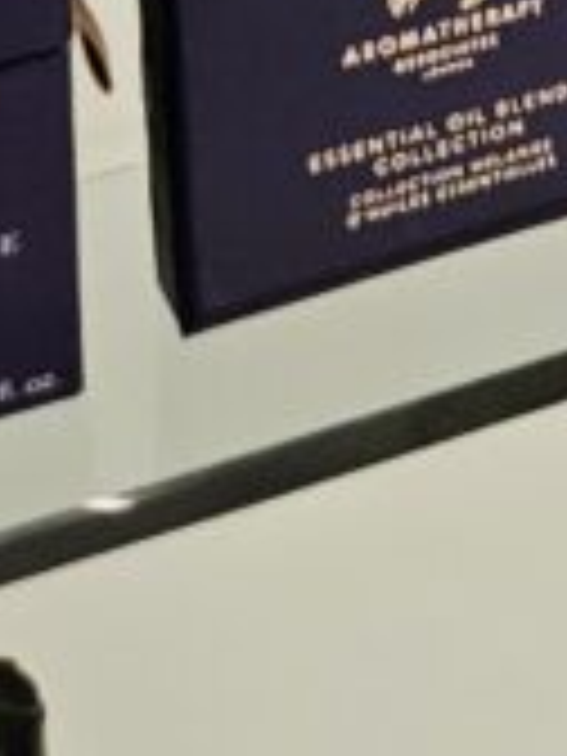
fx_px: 3058
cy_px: -1148
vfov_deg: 11.3
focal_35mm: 140
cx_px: 1364
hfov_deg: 9.4
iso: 1000
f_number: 1.8
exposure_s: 1/120
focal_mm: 5.4
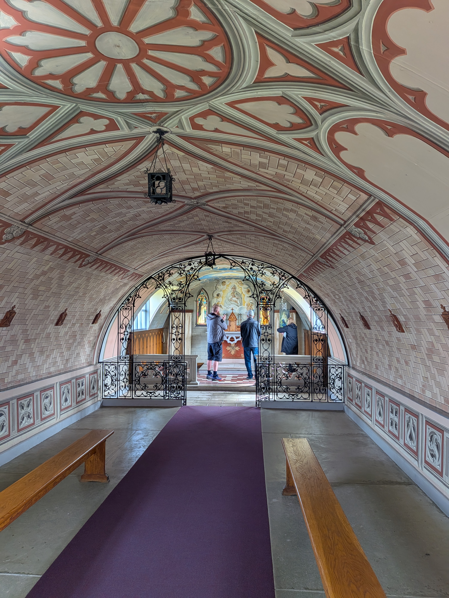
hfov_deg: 56.8
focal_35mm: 24
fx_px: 415
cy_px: 299
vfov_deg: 71.6
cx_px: 224
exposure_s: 1/183
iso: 34
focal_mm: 4.53
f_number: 1.7
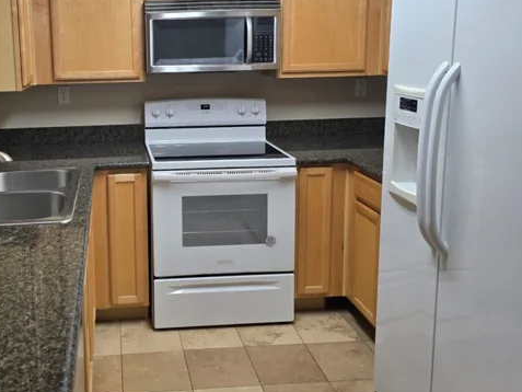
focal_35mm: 36
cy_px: 109
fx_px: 543
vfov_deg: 38.9
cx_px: 150
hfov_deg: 49.9
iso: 100
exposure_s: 1/120
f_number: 1.7
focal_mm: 6.3
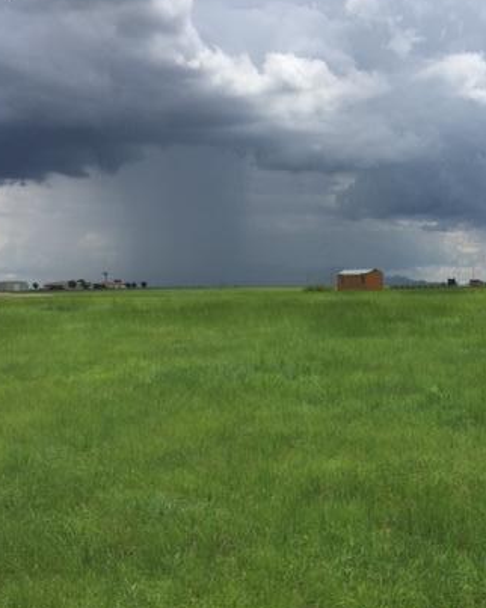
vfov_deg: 41.1
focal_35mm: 45
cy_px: 339
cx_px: 343
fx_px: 810
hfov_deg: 33.0
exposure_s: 1/3968
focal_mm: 4.15
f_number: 2.2
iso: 32
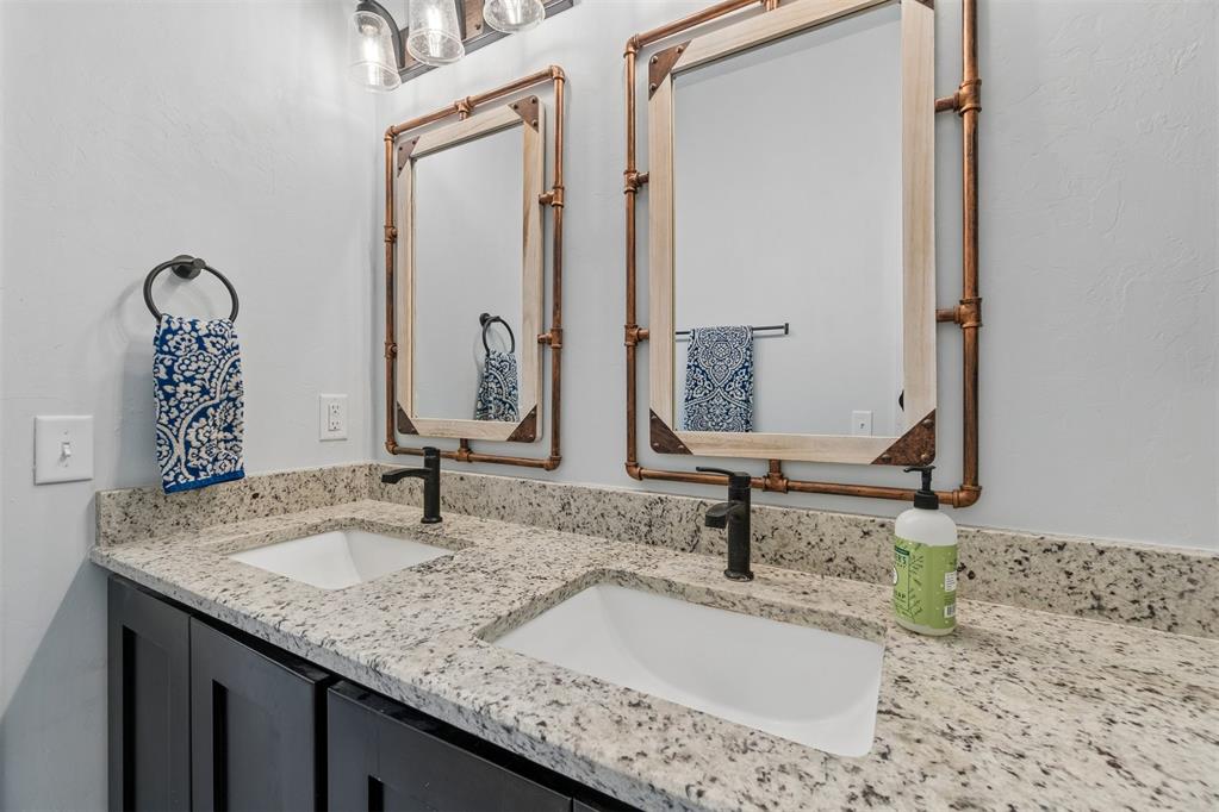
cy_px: 406
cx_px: 610
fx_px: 508
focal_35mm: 15
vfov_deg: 77.3
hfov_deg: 100.4
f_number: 6.3
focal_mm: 10
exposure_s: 1/50
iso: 200
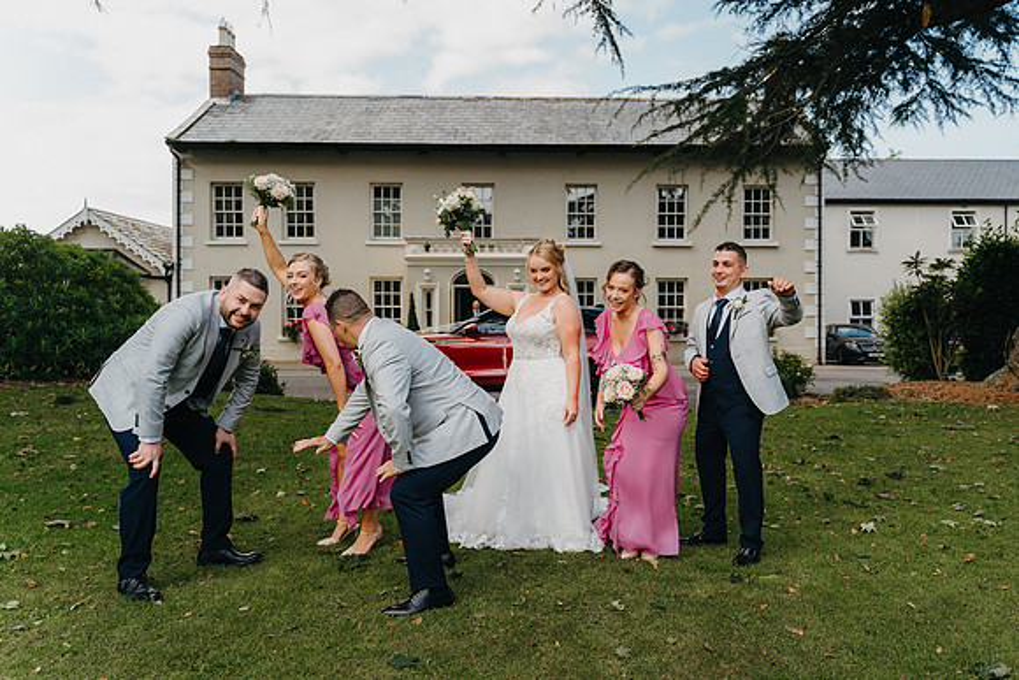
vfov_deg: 42.7
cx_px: 559
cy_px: 340
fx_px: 870
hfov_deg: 60.6
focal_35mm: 31
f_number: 2.8
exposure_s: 1/500
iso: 125
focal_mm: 28
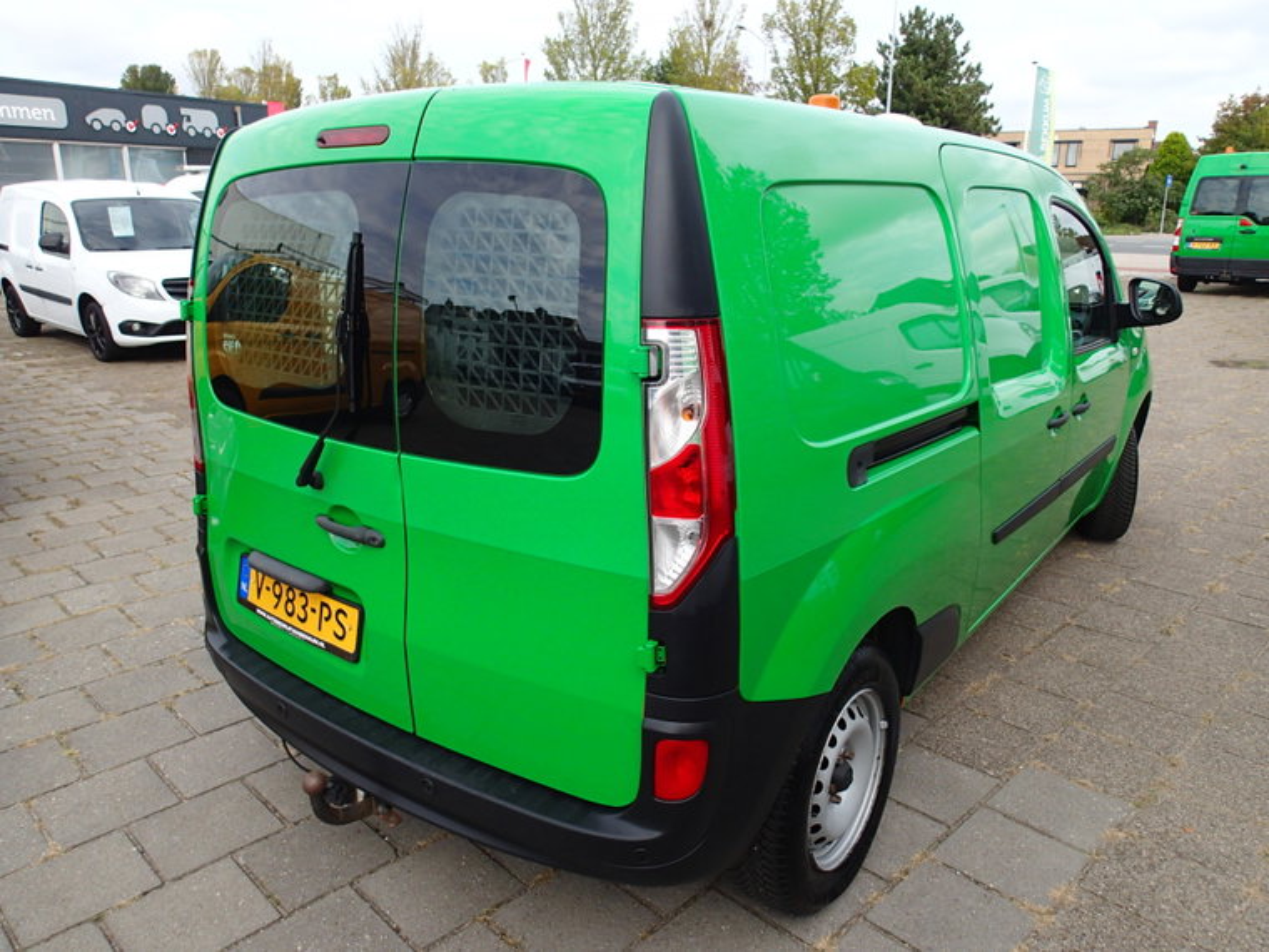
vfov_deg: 54.9
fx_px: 916
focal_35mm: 25
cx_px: 634
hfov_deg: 69.4
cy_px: 476
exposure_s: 1/640
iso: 100
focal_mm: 4.5
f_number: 2.8
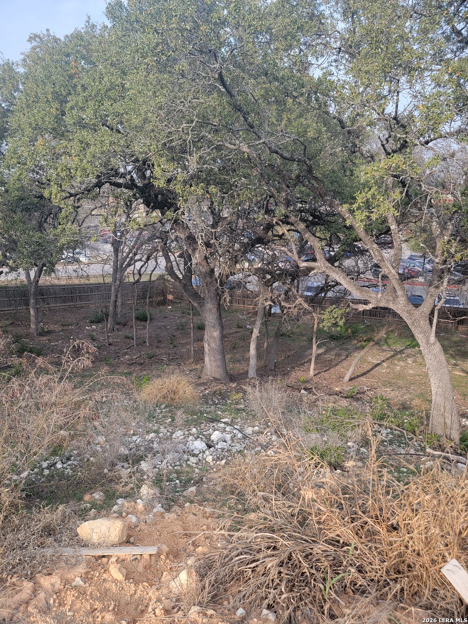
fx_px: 433
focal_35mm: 24
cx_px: 234
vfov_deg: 71.6
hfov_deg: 56.8
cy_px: 312
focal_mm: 6.7
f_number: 1.8
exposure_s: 1/268
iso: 16
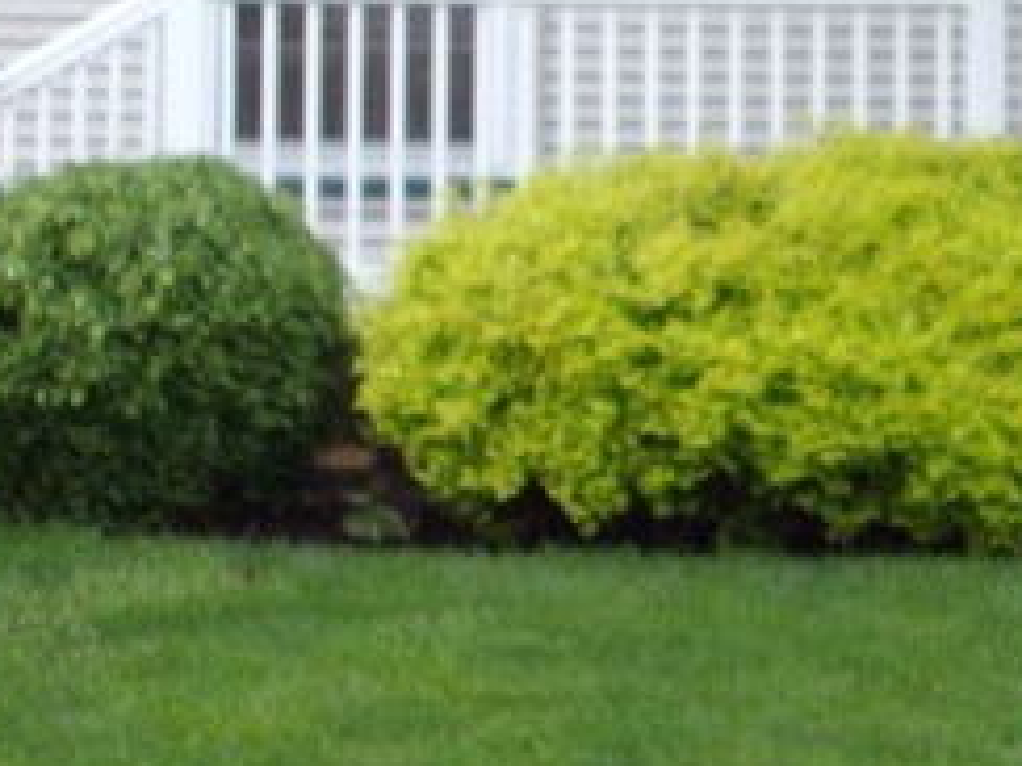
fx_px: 5698
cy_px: -113
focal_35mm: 193
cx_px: 1215
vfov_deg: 7.6
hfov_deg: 10.1
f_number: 3.1
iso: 135
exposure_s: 1/250
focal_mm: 7.6
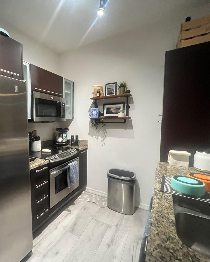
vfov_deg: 89.6
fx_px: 132
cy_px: 131
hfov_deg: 73.3
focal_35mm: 17
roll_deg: +1.3
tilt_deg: -3.5
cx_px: 61
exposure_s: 1/60
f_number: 1.8
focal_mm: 1.57
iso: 800
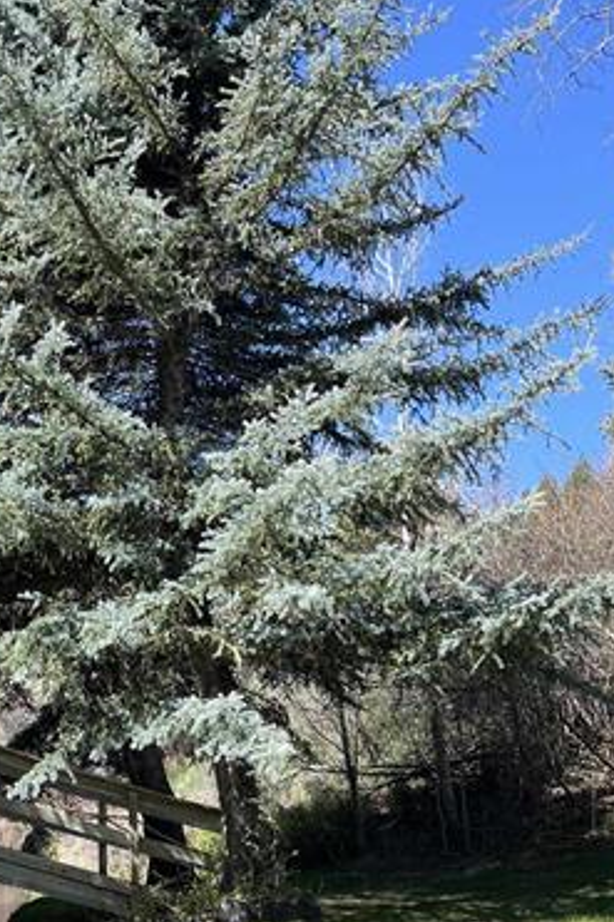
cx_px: 42
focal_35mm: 56
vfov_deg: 33.3
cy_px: 870
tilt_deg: -3.3
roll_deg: +0.8
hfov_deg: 23.4
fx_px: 1434
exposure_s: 1/1129
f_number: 1.6
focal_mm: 5.1
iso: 50
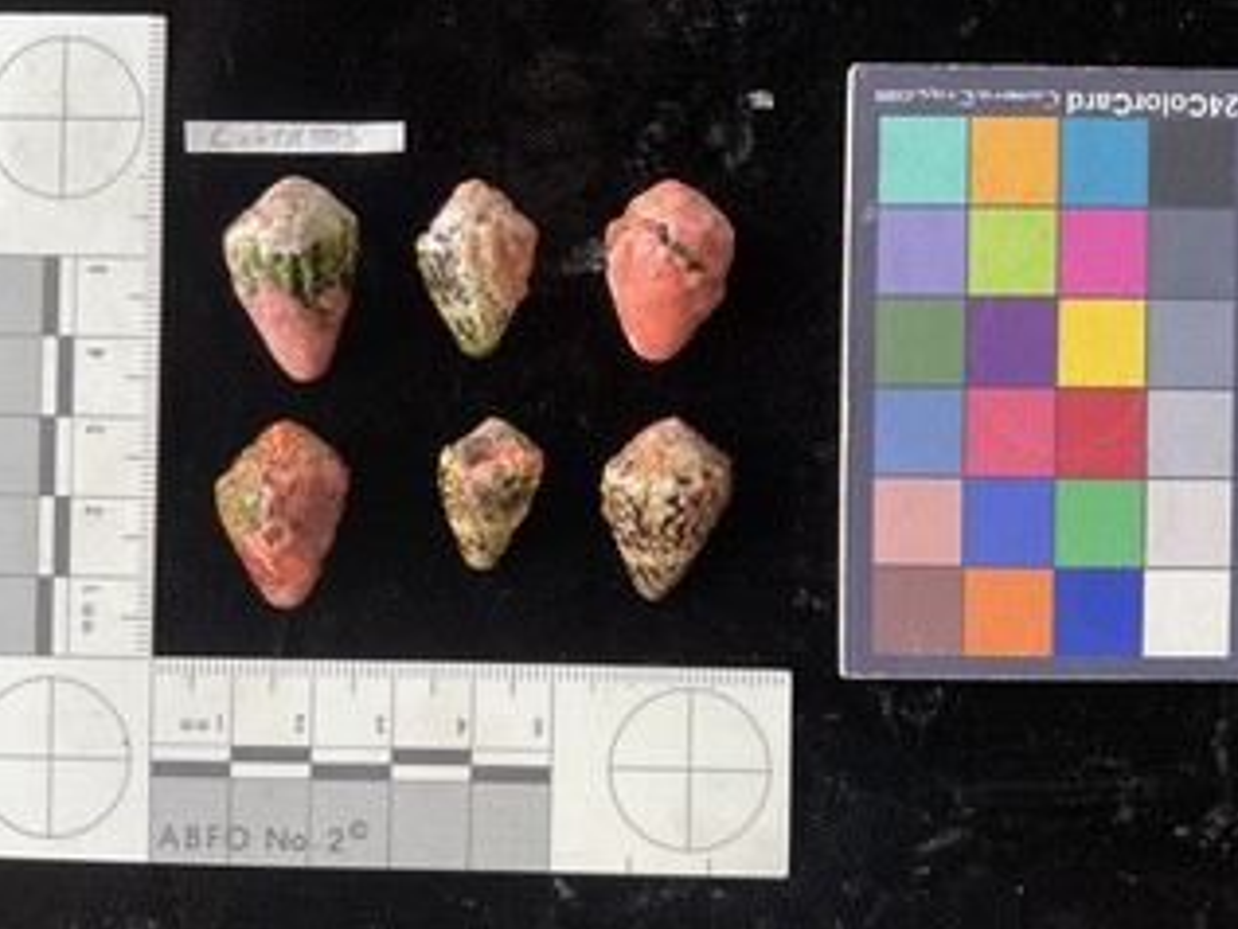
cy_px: 447
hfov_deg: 56.8
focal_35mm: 32
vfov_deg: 44.2
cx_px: 582
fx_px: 1145
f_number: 1.8
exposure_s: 1/120
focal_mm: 3
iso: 50
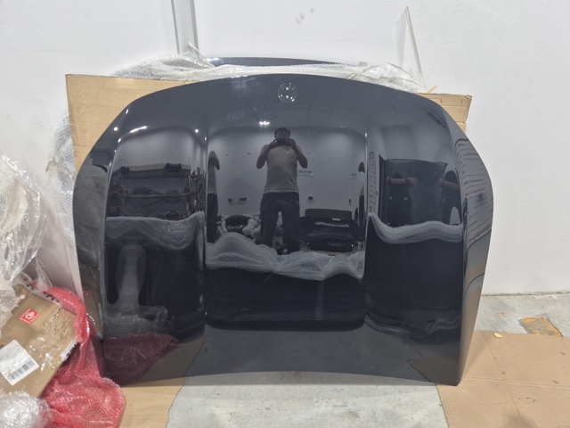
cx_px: 285
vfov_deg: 58.9
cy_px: 214
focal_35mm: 23
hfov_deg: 73.9
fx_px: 379
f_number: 1.8
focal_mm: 5.4
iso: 125
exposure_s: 1/100
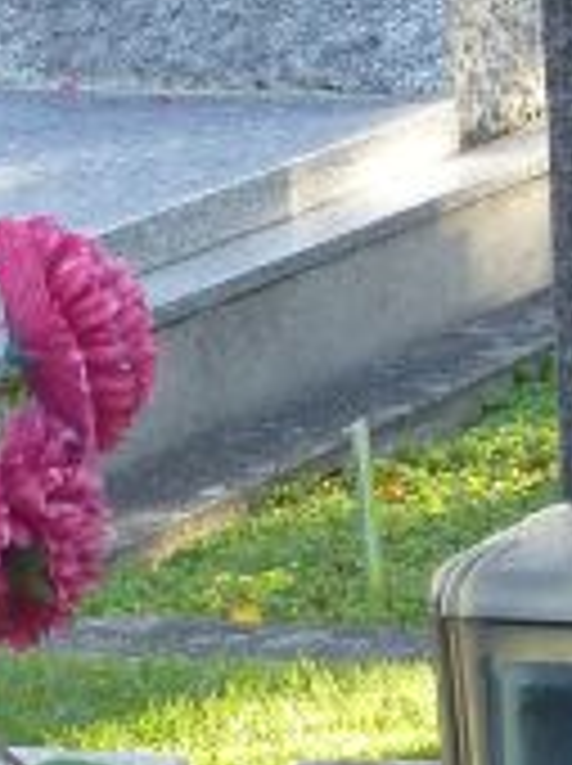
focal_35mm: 321
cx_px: 1450
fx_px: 7090
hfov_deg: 4.5
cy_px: -196
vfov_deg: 6.1
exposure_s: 1/60
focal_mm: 9
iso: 160
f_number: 4.4
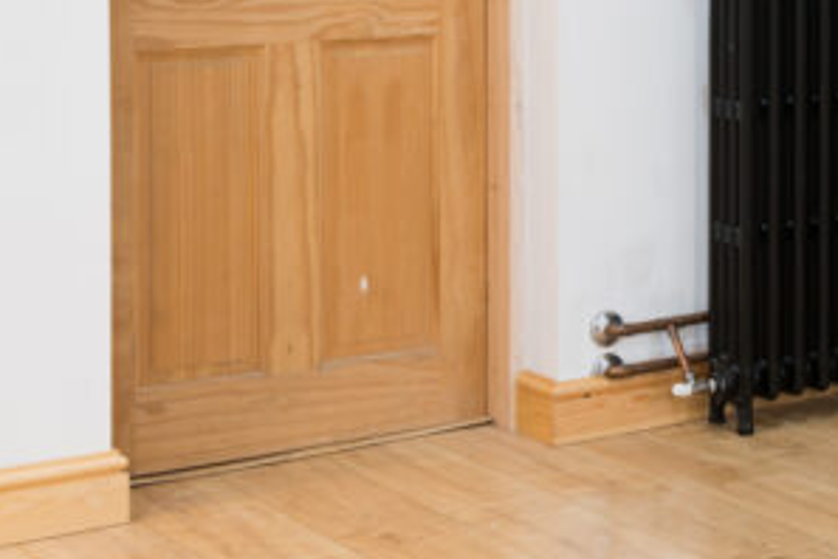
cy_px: -178
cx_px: 1258
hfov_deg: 17.5
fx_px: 2444
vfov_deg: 12.6
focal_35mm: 105
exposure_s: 1
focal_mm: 30
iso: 100
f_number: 9
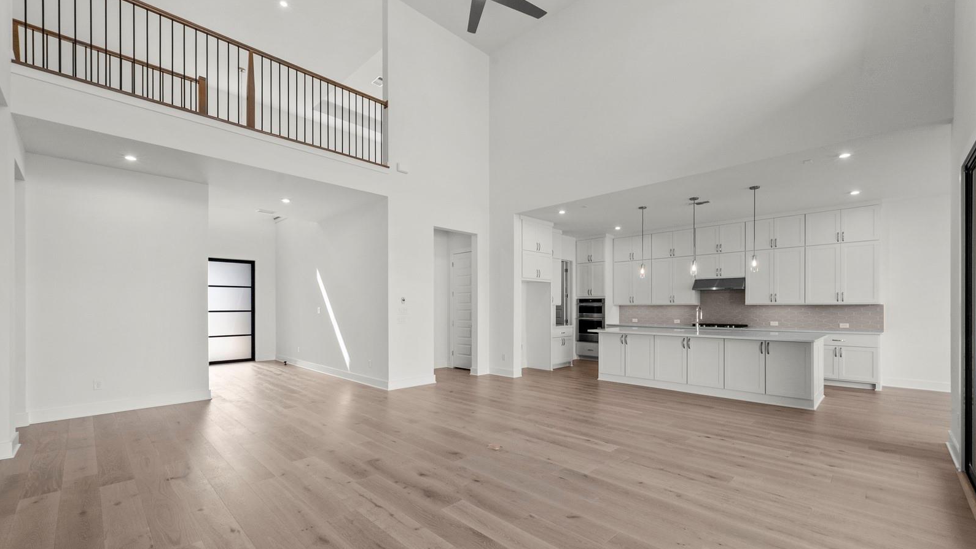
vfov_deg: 66.8
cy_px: 310
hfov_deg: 99.4
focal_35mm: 16
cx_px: 495
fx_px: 414
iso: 640
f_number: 11
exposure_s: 1/30
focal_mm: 15
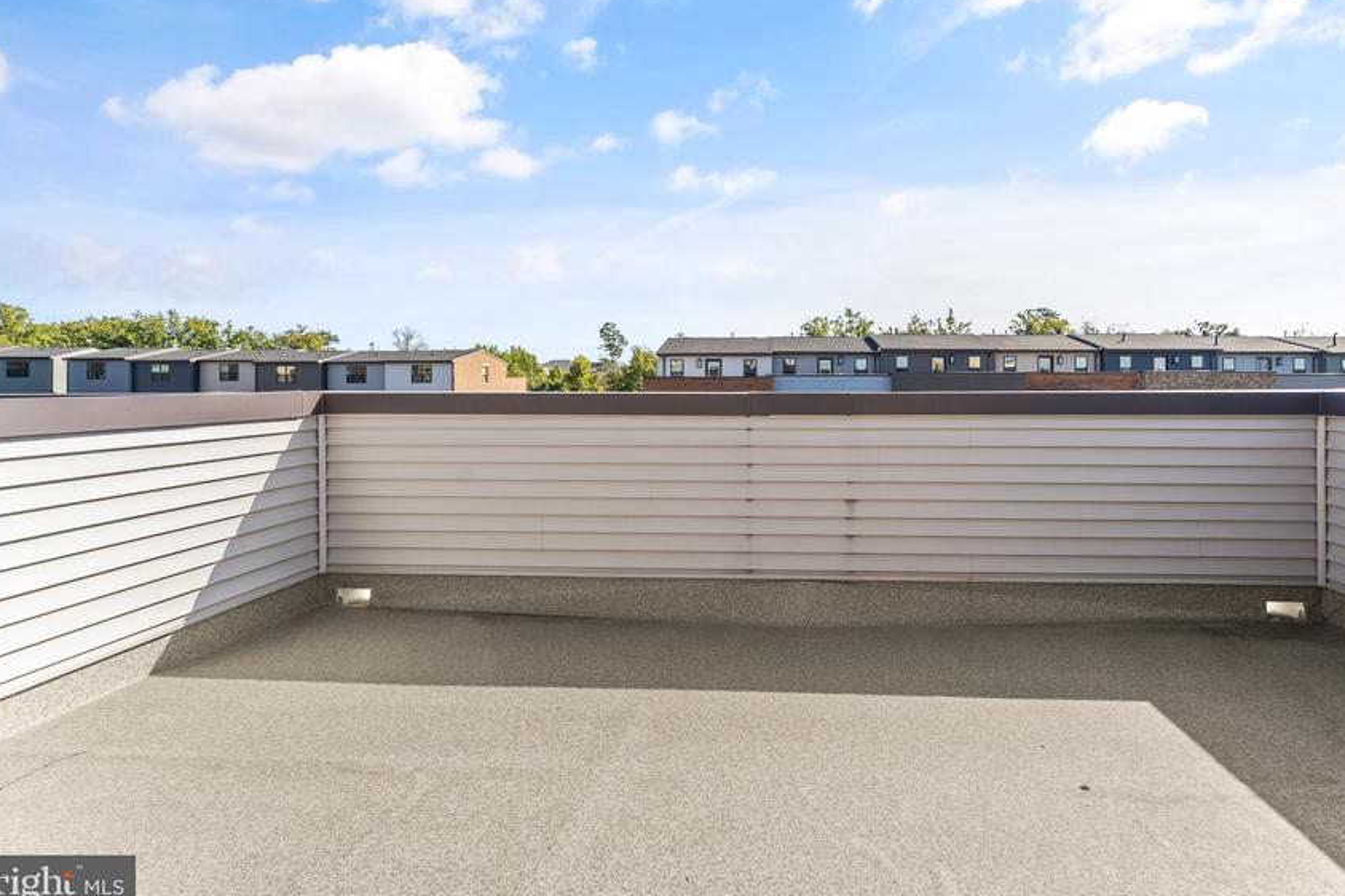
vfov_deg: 69.9
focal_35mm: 17
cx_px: 775
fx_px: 635
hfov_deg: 92.6
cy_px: 369
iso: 800
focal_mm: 14
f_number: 8
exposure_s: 1/500
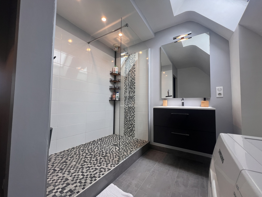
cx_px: 131
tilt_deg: +2.4
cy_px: 98
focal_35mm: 13
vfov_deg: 89.9
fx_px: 98
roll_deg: -1.6
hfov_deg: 106.2
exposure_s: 1/100
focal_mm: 1.57
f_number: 1.8
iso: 50
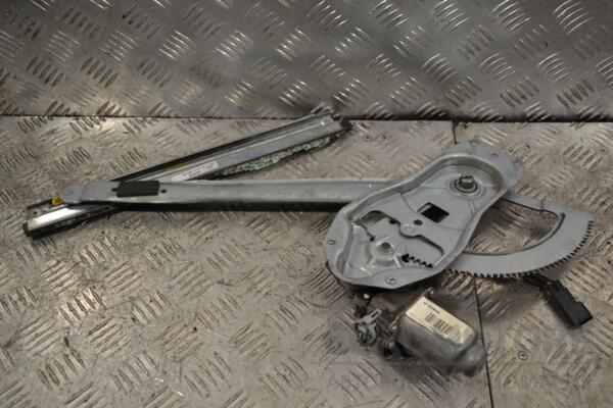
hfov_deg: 53.1
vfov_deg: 36.9
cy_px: 204
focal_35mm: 36
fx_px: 613
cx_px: 306
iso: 100
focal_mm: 24
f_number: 4
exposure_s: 1/60
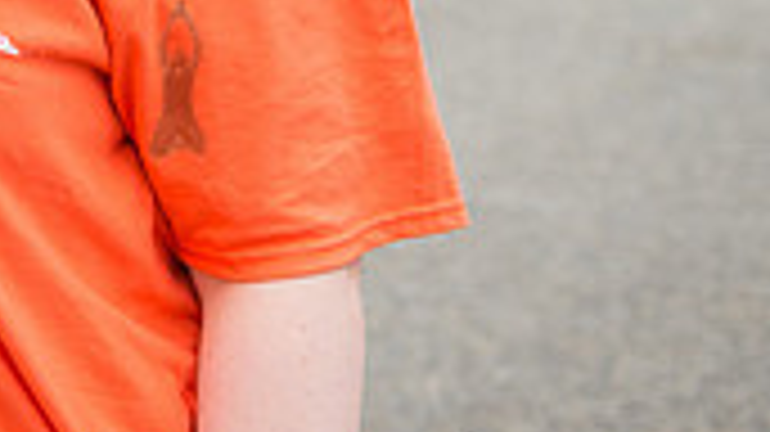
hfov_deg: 14.7
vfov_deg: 8.8
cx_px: -405
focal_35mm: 135
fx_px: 2755
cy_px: -142
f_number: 3.5
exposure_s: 1/800
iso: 200
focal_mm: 38
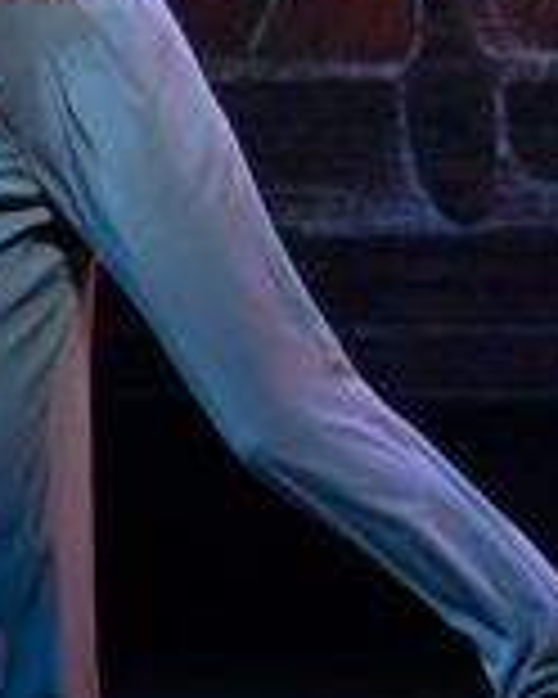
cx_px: -135
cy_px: -331
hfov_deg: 4.2
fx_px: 7535
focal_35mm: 365
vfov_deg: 5.3
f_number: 6.3
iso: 2500
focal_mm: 59
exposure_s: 1/500
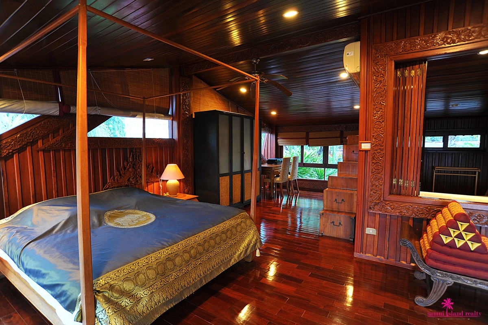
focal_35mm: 18
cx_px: 244
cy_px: 162
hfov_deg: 90.0
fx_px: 244
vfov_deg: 67.3
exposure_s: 1/1.6
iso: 200
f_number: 6.3
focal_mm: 18
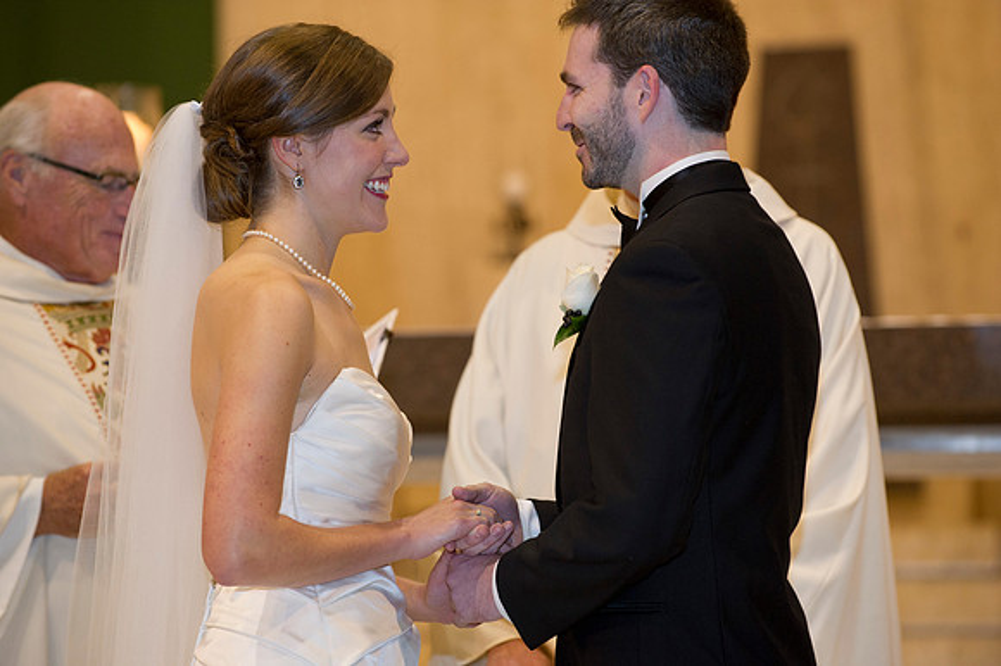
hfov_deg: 11.8
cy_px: 333
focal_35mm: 175
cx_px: 500
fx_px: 4863
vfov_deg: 7.8
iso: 1250
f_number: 3.5
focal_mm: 175
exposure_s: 1/60
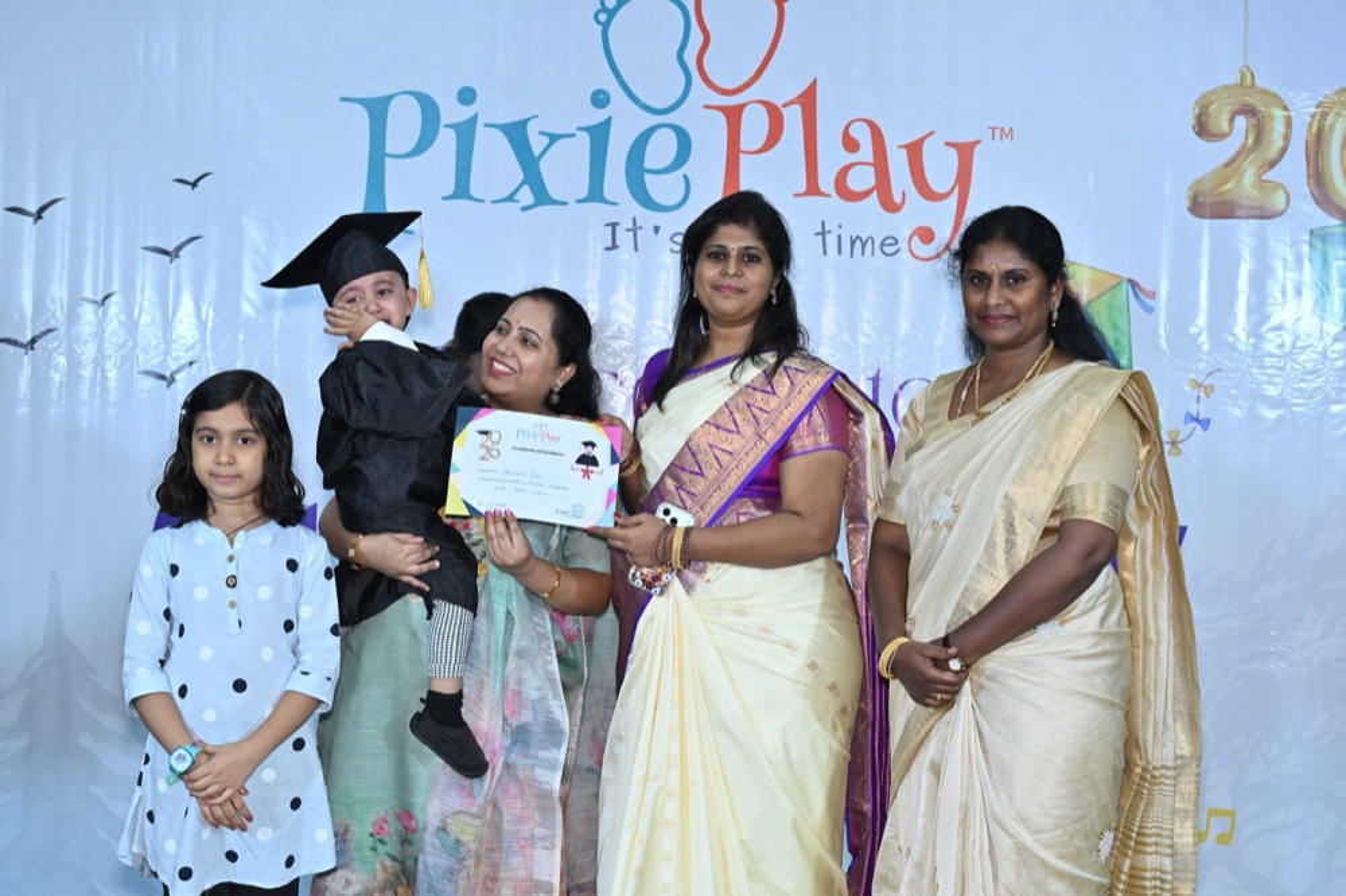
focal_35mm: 54
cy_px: 448
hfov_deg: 36.9
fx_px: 2018
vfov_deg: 25.0
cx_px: 673
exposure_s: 1/160
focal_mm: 54
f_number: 7.1
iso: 1000
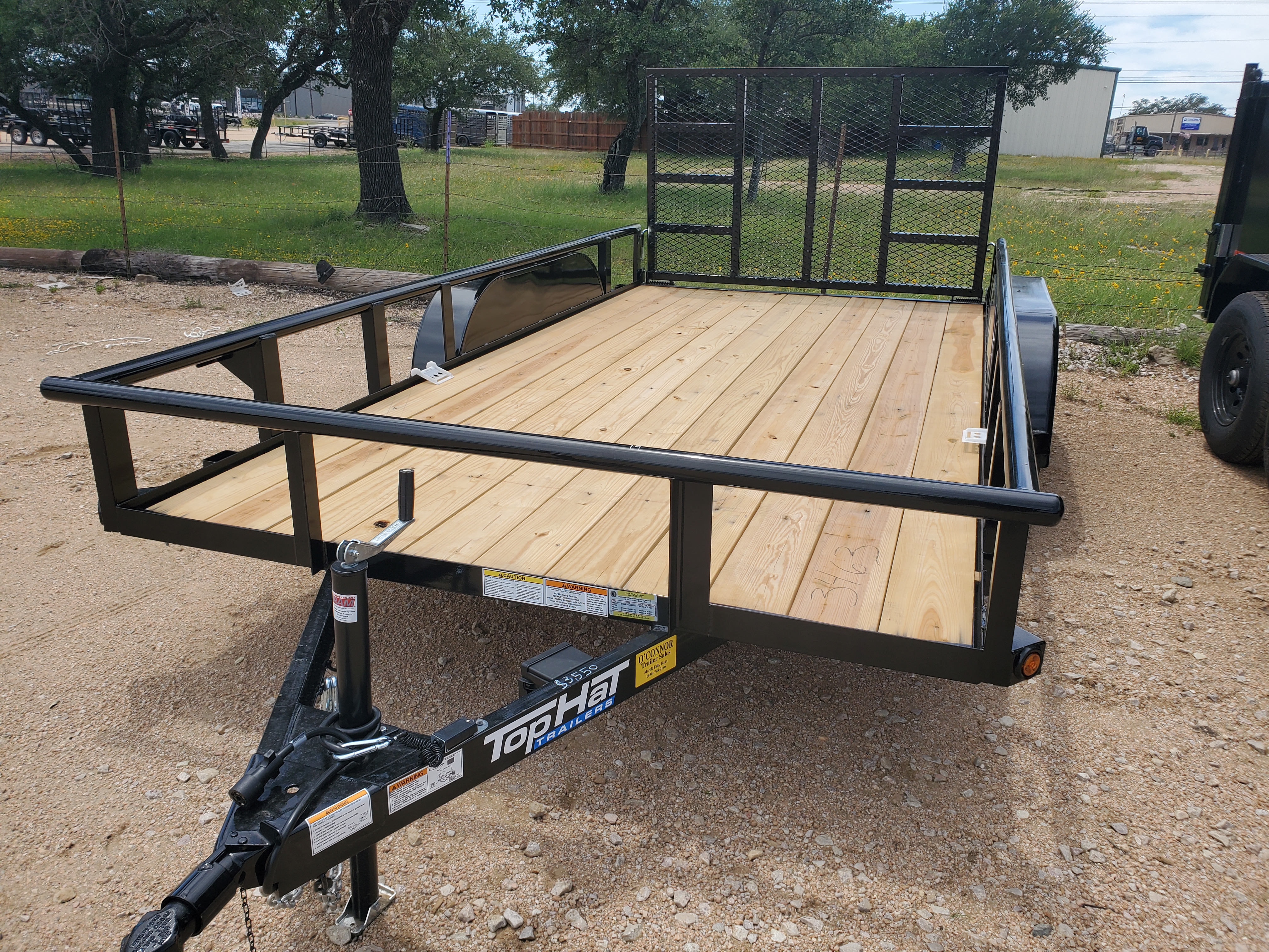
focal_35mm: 26
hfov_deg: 67.3
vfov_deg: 53.1
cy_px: 476
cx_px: 634
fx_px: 953
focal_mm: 4.3
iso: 50
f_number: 2.4
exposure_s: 1/1127
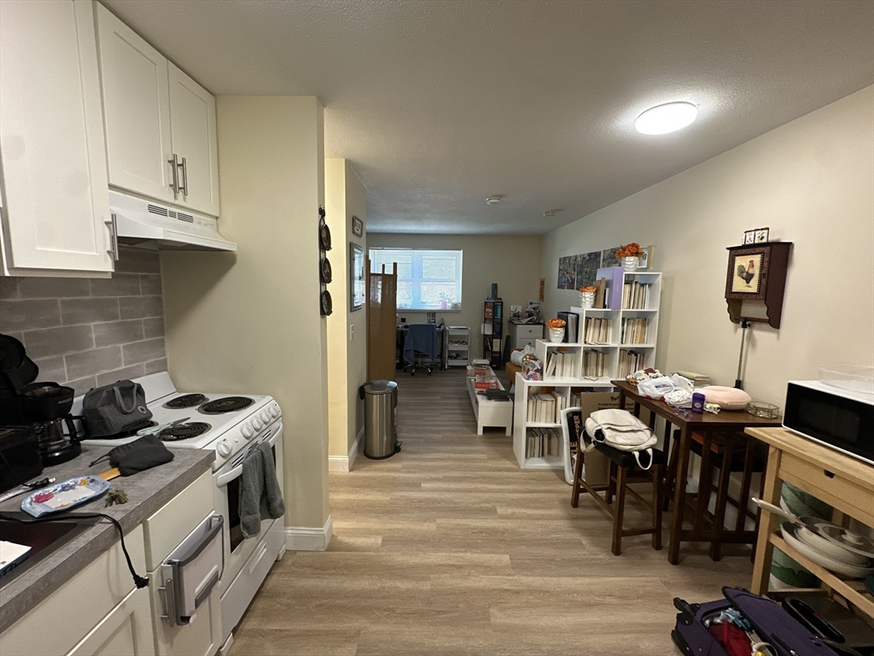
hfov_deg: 102.1
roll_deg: -1.2
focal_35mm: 14
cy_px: 328
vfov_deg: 85.7
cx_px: 437
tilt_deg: -6.4
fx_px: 353
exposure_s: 1/120
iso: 320
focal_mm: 2.22
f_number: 2.2
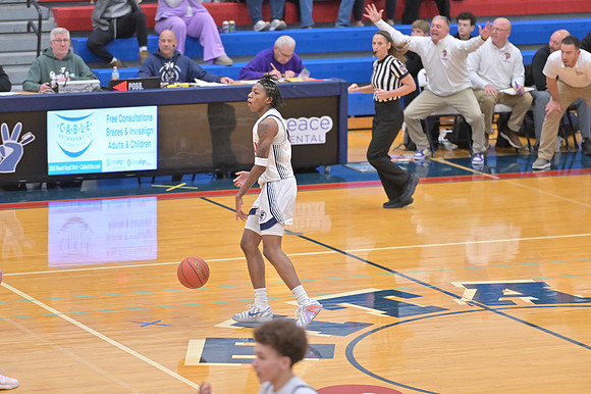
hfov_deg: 10.3
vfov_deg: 6.9
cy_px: 197
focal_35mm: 200
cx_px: 296
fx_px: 3281
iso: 6400
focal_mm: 200
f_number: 4
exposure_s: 1/800
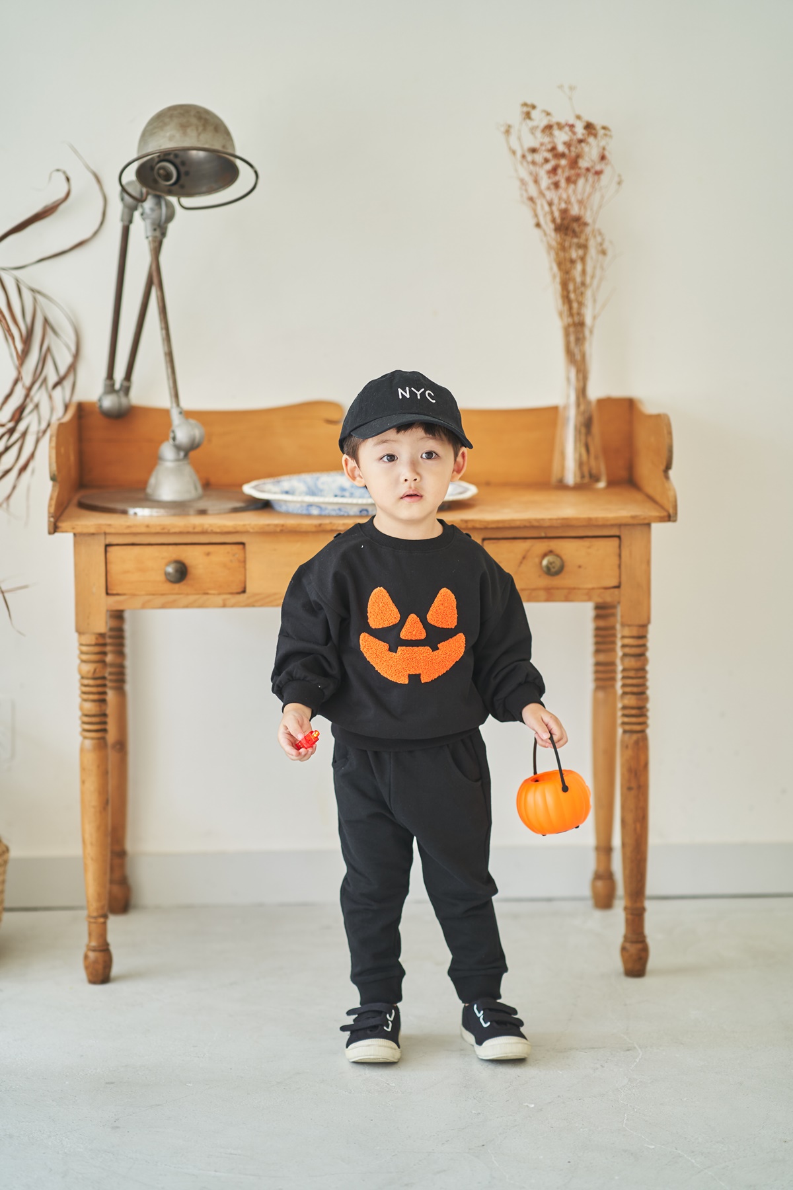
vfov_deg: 23.9
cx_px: 396
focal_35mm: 85
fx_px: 2808
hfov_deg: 16.1
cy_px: 595
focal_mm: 85
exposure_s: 1/200
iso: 250
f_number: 1.8
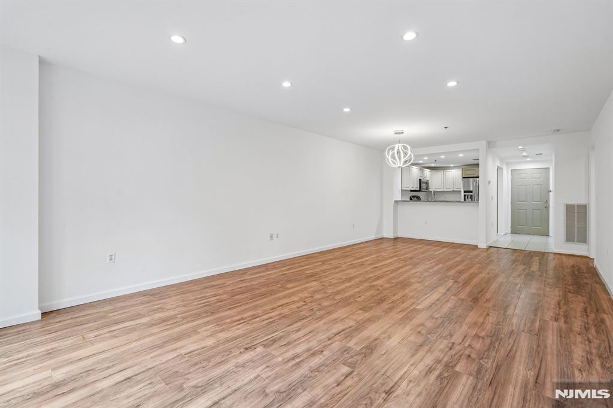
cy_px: 204
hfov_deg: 96.8
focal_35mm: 16
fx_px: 272
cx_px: 306
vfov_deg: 73.7
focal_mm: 16
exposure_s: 1/20
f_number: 8
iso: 400
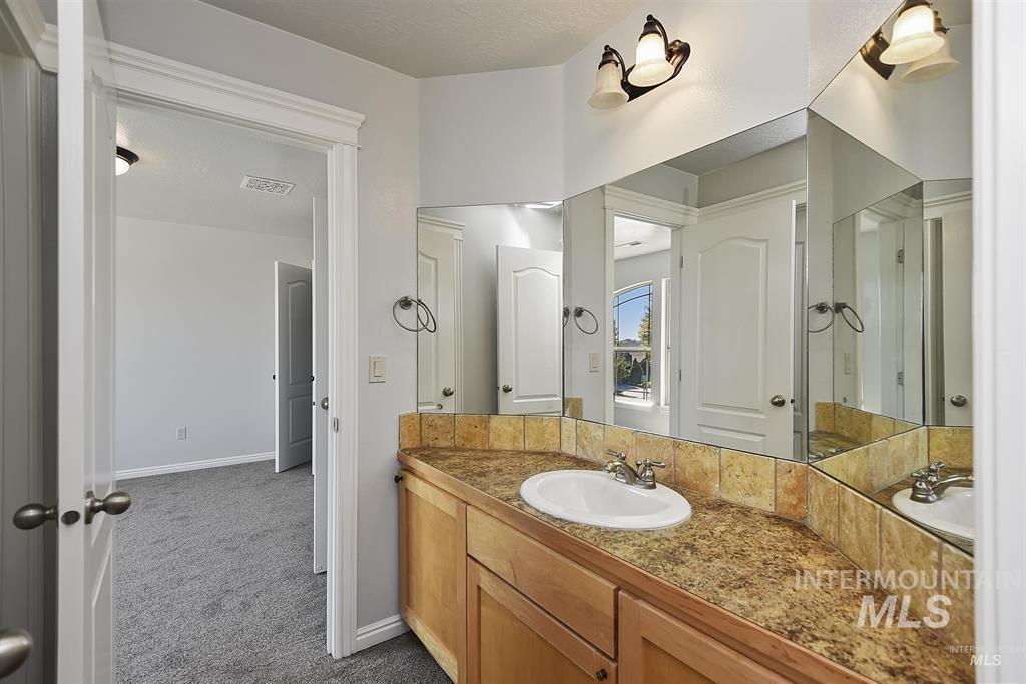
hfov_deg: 96.7
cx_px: 513
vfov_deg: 73.8
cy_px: 342
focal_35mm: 16
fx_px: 456
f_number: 6.3
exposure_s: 1/20
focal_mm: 16
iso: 320
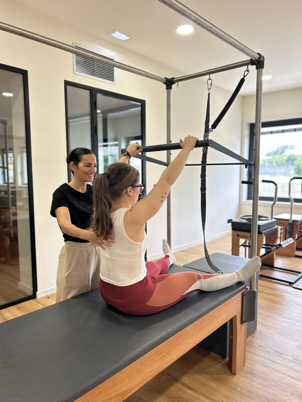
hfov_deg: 53.1
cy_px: 201
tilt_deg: -5.9
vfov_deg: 67.3
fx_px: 302
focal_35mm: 26
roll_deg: -0.2
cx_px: 151
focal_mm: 5.7
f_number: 1.5
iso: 80
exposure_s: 1/100
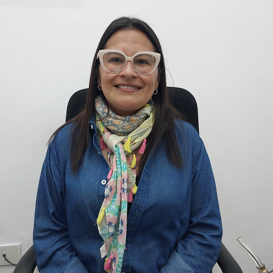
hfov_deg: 46.0
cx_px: 123
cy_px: 134
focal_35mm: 36
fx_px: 321
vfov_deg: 46.0
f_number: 1.8
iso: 320
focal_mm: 4.6
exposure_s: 1/50
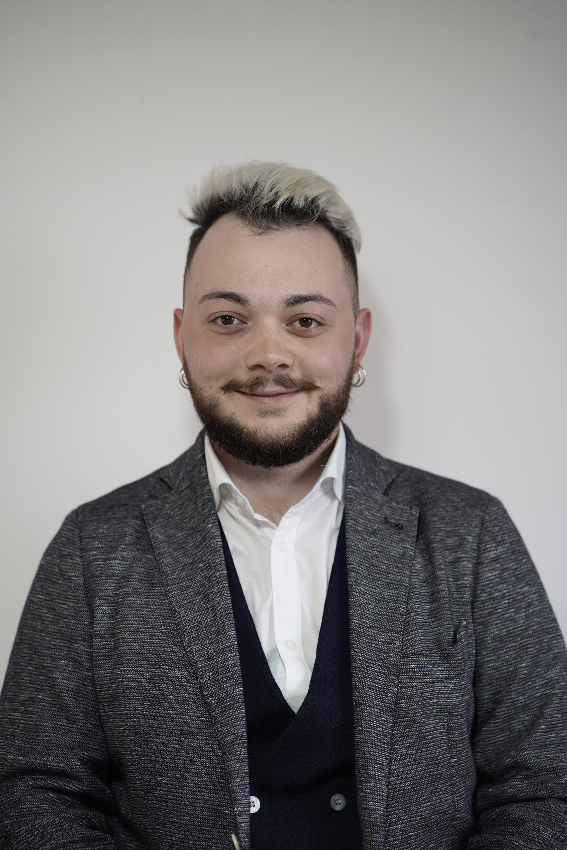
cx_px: 284
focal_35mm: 85
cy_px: 425
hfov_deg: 16.1
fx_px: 2008
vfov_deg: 23.9
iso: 250
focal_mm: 85
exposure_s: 1/160
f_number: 2.8
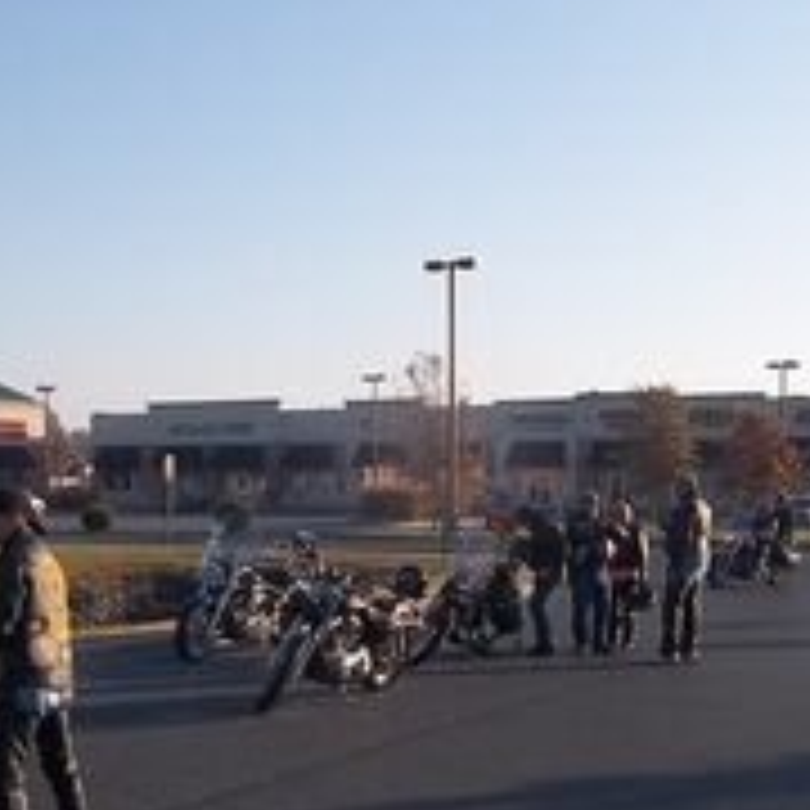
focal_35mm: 53
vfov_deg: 31.9
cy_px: 558
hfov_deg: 32.1
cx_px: 310
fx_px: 1403
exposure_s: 1/125
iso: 80
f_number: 8.9
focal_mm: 4.9
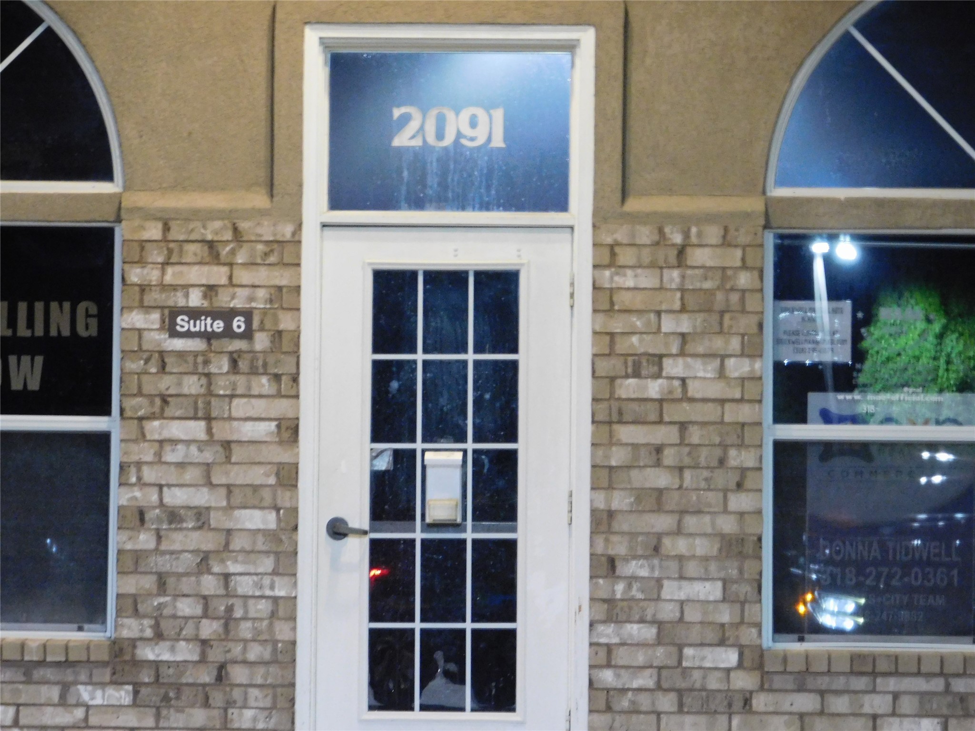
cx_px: 488
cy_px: 366
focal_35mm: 115
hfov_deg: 17.1
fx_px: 3239
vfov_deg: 12.9
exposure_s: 1/5
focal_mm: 20.3
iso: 800
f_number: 4.8
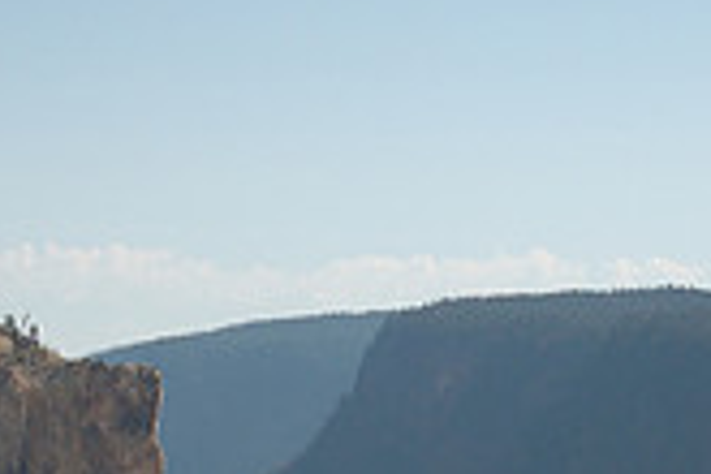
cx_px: 73
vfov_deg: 6.8
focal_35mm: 200
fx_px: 3950
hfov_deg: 10.2
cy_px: 707
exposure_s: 1/400
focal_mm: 38
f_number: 4.2
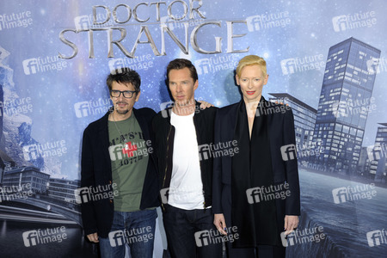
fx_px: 602
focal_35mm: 56
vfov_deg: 24.2
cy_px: 129
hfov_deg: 35.6
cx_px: 194
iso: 500
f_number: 6.3
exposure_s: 1/200
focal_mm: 56
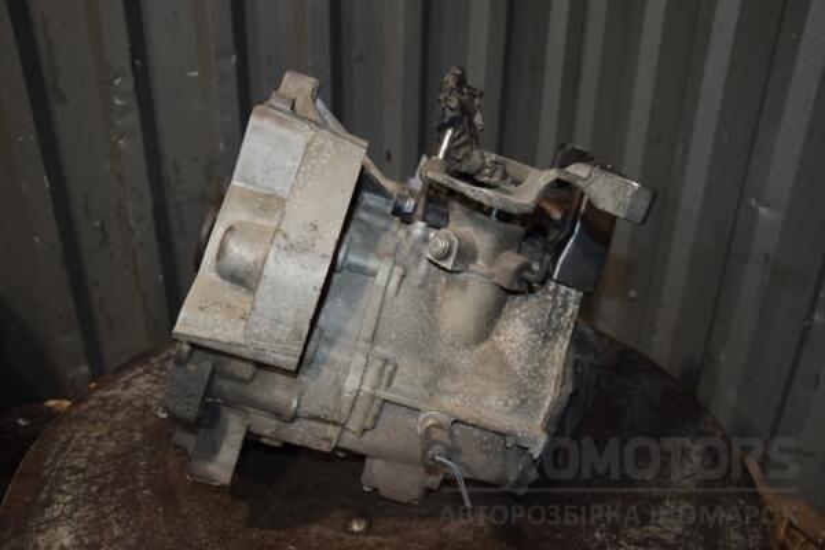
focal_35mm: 32
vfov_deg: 41.7
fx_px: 722
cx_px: 412
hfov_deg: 59.5
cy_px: 275
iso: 800
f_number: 5
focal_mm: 21
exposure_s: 1/60
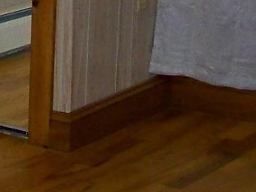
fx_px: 1532
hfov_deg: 9.5
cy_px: -110
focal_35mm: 207
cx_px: -8
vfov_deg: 7.1
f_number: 2.8
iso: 200
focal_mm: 5.85
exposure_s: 1/30
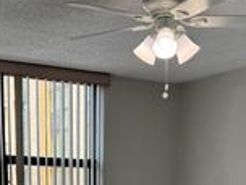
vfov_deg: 16.6
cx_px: 102
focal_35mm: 79
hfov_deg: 24.7
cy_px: 296
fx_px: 561
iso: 80
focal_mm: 6.76
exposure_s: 1/379
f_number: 1.78
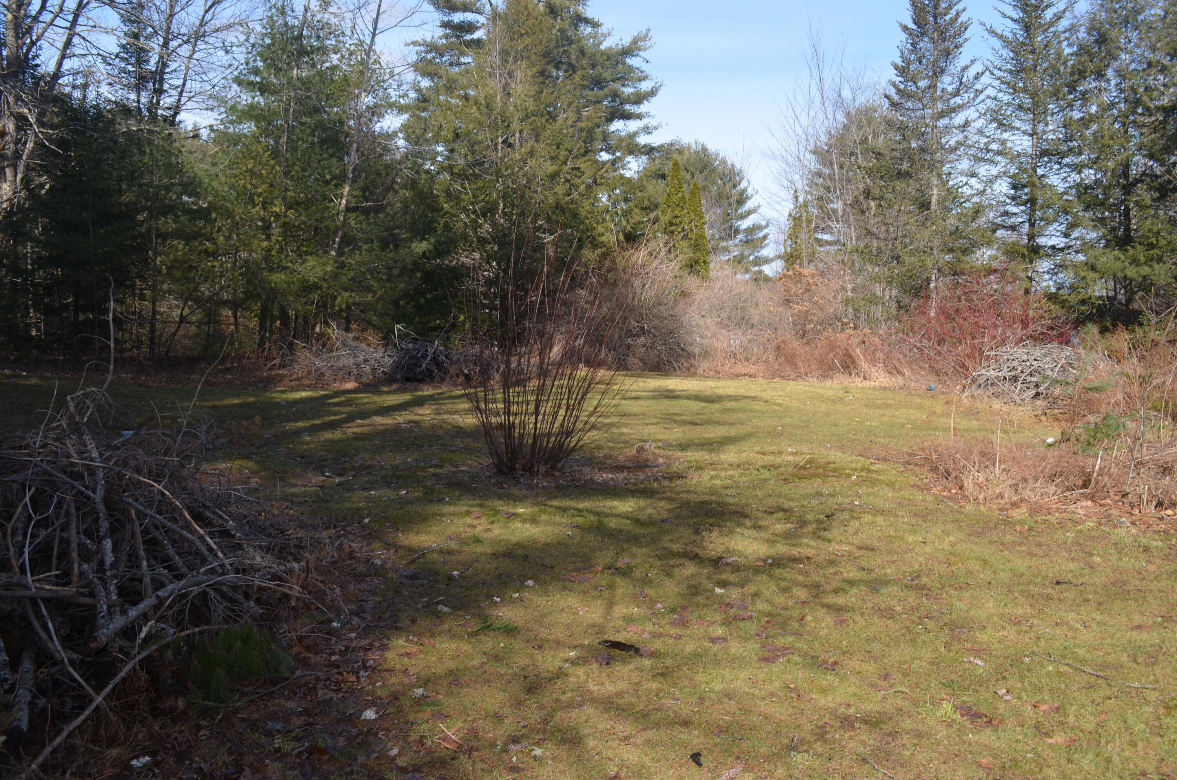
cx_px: 588
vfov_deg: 43.4
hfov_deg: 62.0
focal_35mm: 30
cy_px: 390
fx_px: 979
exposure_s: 1/200
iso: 100
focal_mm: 20
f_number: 6.3
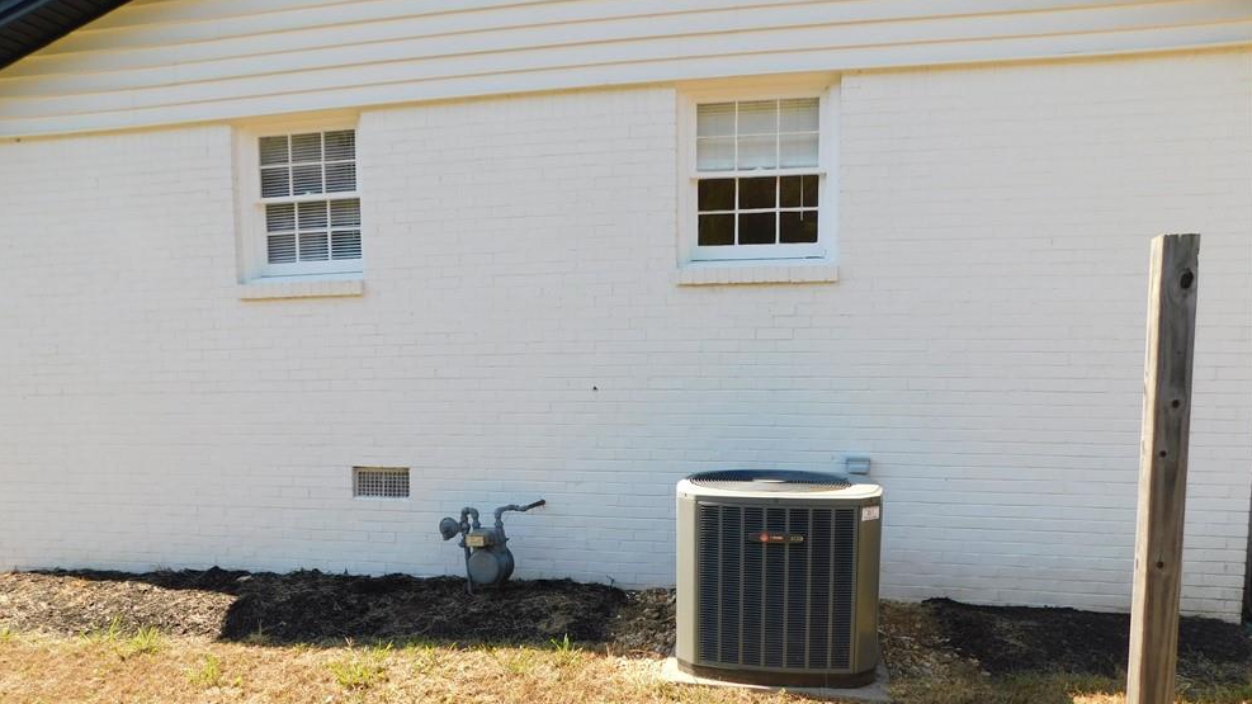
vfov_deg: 43.8
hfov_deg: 71.9
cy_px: 460
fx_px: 863
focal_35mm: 26
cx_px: 606
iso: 125
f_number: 3
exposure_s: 1/640
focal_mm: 4
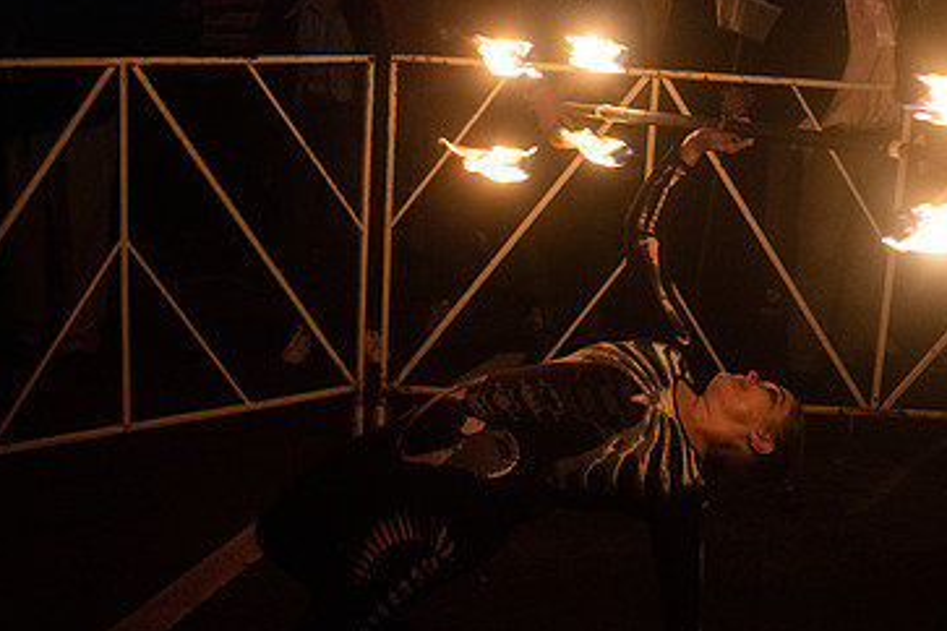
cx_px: 624
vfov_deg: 24.2
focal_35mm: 56
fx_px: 1473
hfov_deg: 35.3
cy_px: 270
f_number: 3.5
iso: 2000
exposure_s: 1/250
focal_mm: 35
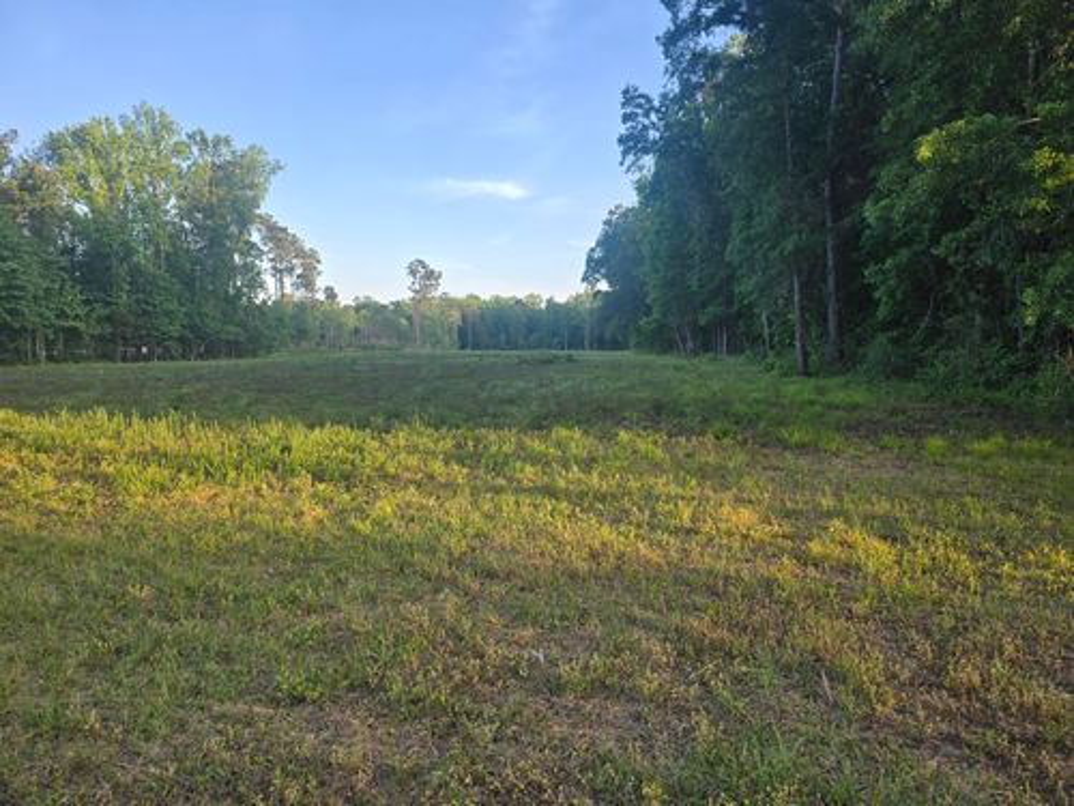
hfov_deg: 73.9
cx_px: 537
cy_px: 403
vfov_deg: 58.9
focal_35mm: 23
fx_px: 714
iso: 20
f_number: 1.7
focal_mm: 6.3
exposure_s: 1/180
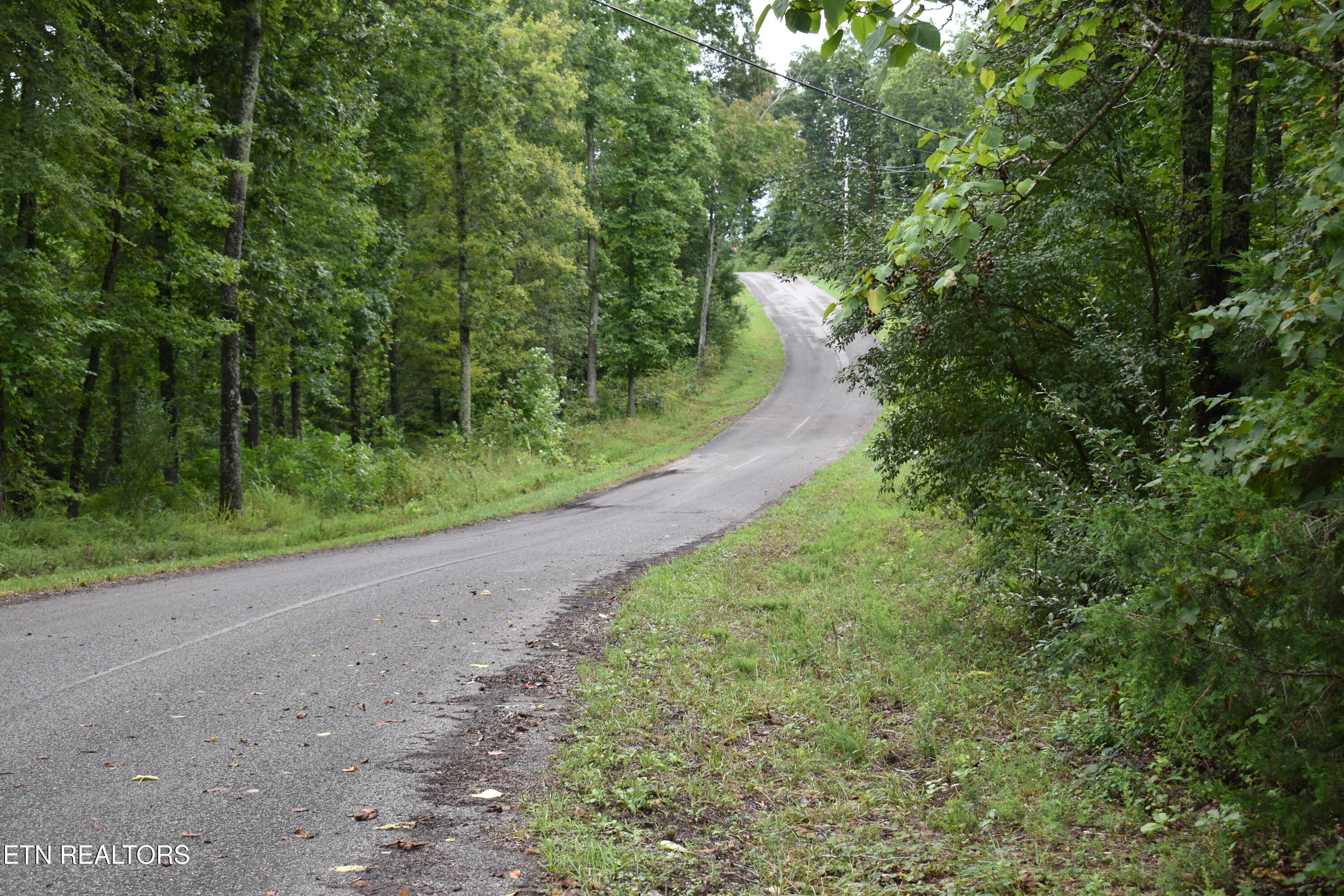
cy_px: 448
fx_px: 2128
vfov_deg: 23.8
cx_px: 672
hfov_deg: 35.1
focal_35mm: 57
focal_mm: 38
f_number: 5.6
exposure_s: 1/250
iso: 320
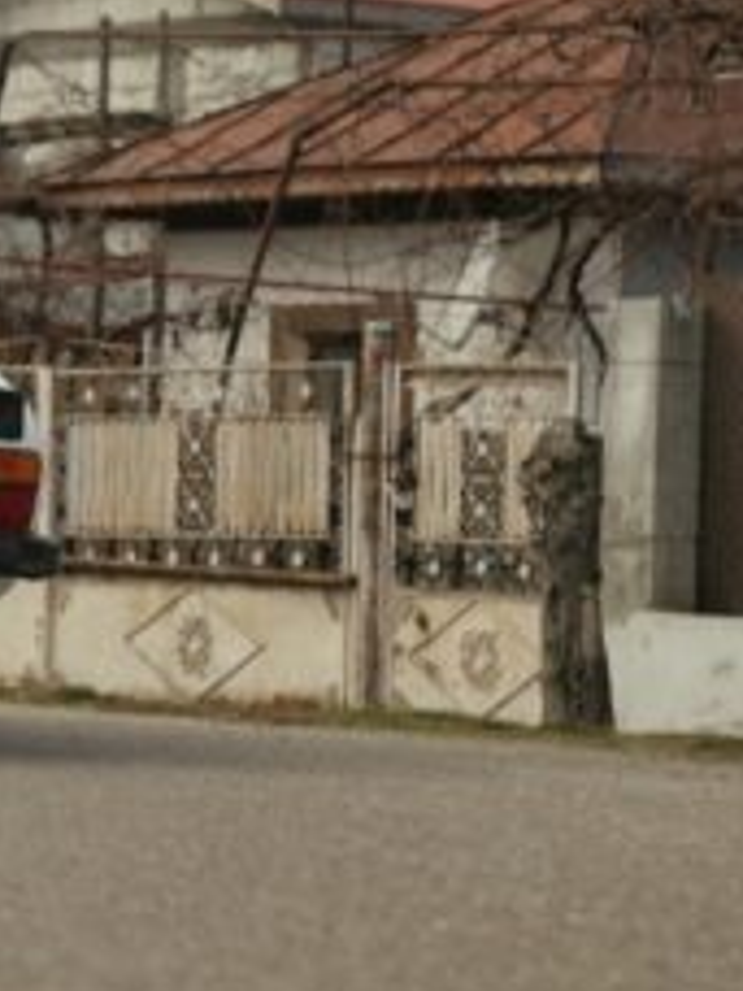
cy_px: 376
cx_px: -517
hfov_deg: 7.4
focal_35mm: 195
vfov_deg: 10.1
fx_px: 5581
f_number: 2.8
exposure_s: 1/500
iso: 400
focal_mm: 70
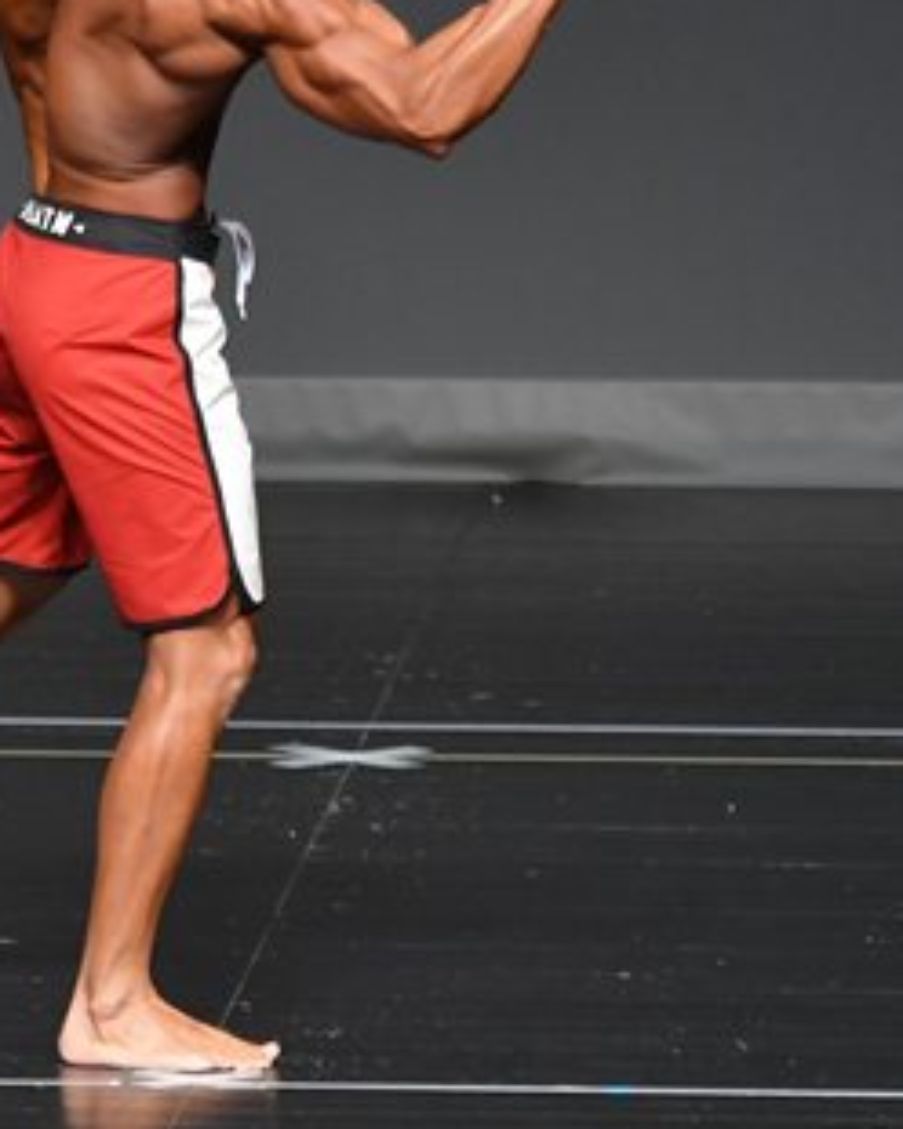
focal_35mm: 739
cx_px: 264
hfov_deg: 2.1
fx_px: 24688
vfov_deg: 2.6
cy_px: 331
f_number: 5.6
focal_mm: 210
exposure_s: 1/400
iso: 2500
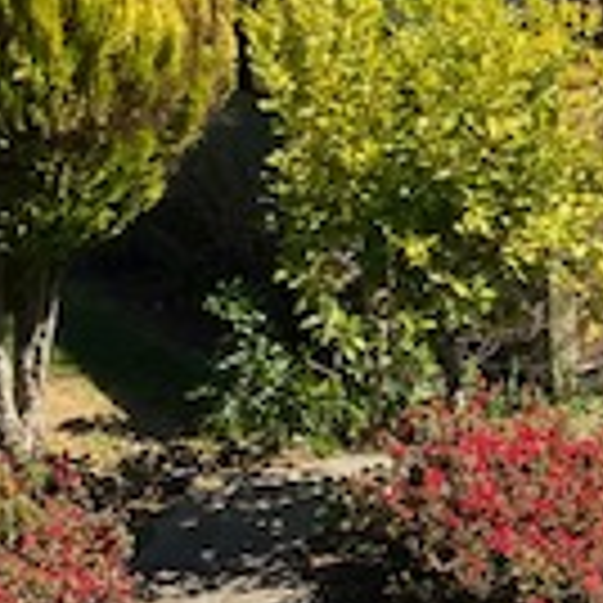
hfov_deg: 13.7
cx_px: 1170
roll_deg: +0.0
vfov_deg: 15.4
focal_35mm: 110
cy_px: -58
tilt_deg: -8.3
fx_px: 2168
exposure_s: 1/1522
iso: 32
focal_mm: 4.25
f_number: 1.8
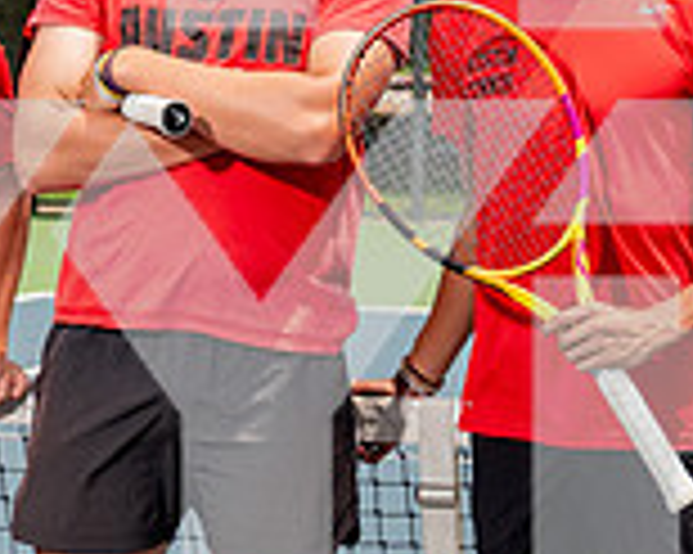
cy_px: 340
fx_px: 3833
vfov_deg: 8.3
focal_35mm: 187
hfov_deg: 10.3
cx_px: 446
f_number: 4
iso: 100
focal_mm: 53
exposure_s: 1/1250
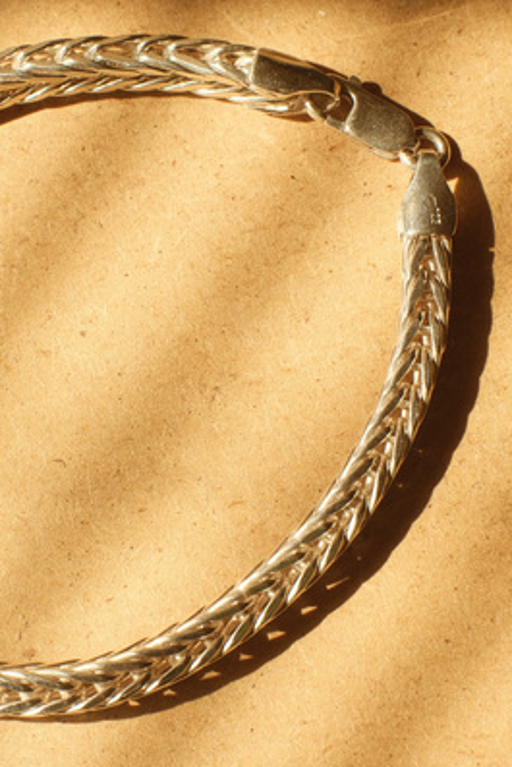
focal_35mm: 127
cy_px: 384
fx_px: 2707
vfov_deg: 16.1
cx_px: 126
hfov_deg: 10.8
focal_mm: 56
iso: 640
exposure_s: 1/250
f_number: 9
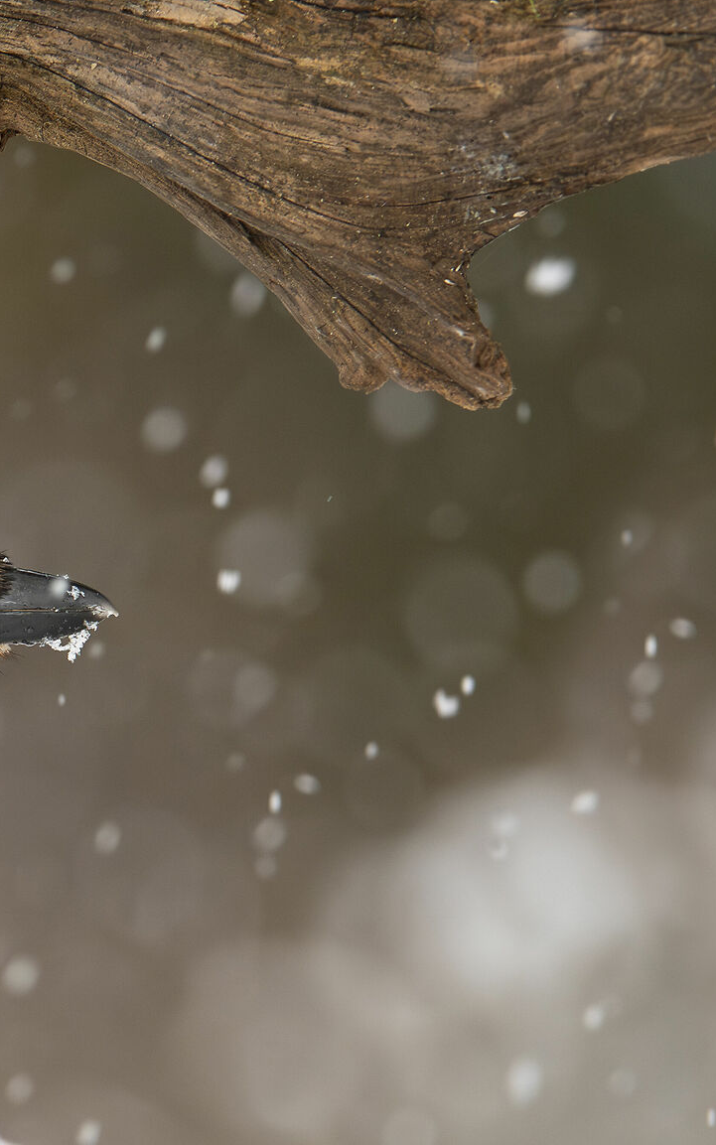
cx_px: -360
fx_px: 25810
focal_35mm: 827
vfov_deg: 2.5
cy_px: 772
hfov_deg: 1.6
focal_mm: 260
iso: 720
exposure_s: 1/500
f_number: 5.6
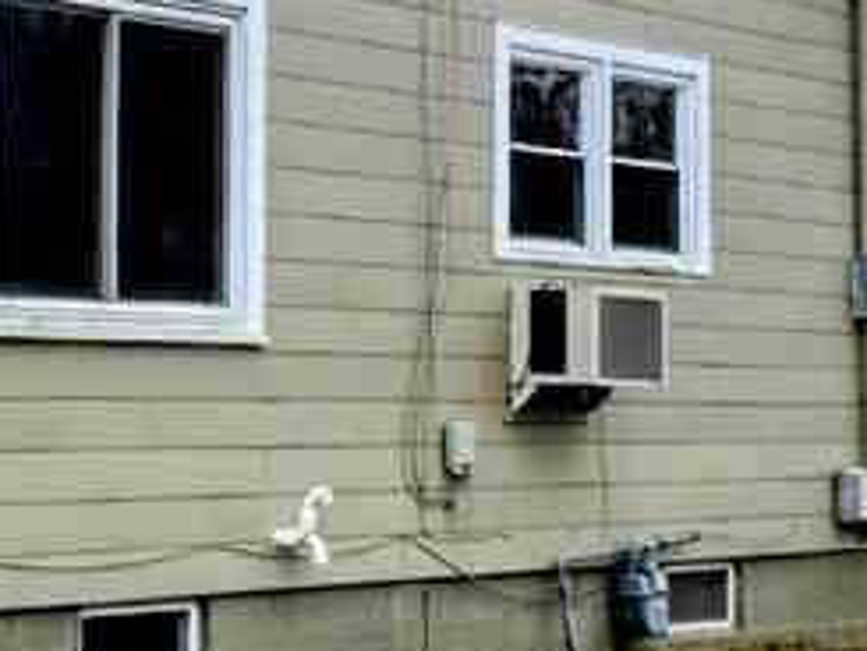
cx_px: 163
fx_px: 3007
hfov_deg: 16.3
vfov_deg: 12.3
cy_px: 110
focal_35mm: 120
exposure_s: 1/1584
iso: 80
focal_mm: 6.3
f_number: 1.7
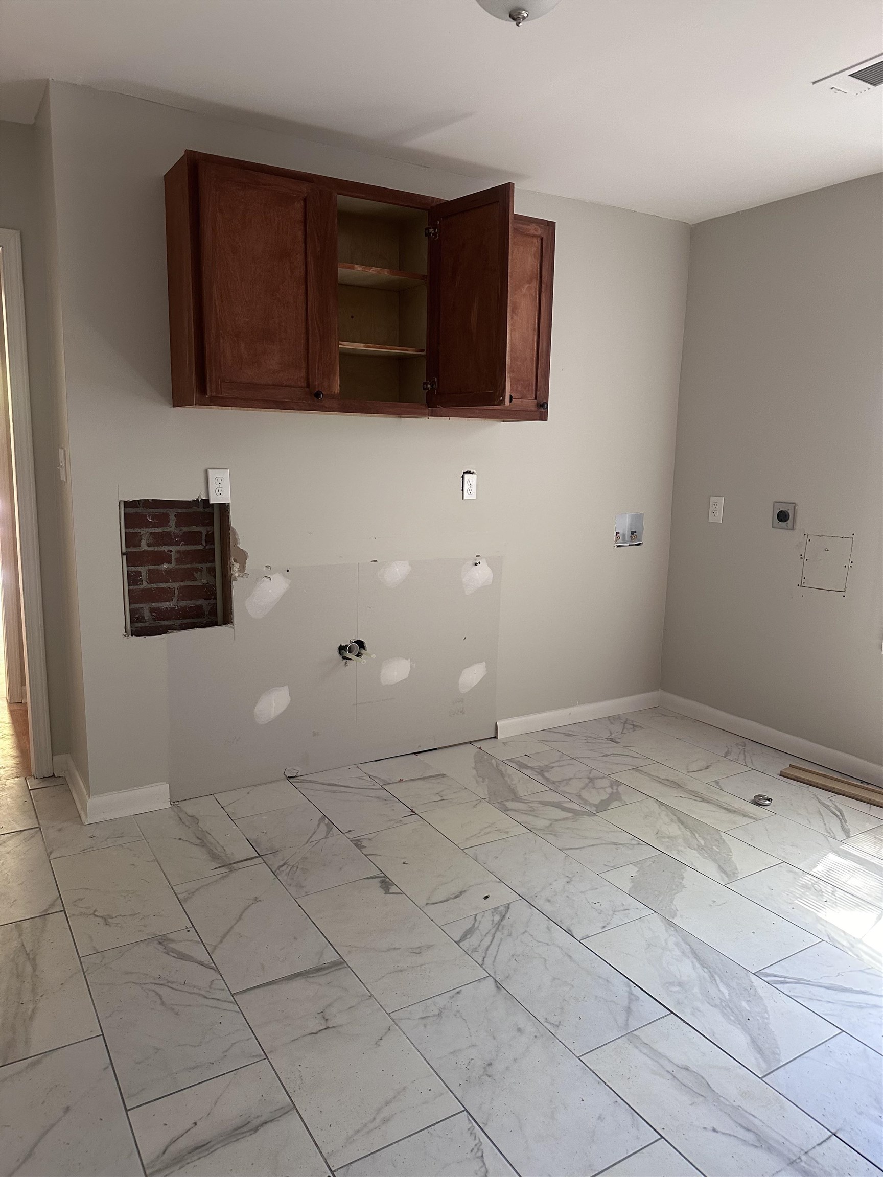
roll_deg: -1.3
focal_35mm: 24
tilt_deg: -9.3
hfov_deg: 56.8
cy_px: 588
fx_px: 816
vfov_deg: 71.6
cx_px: 442
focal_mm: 6.86
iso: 250
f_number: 1.78
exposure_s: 1/60
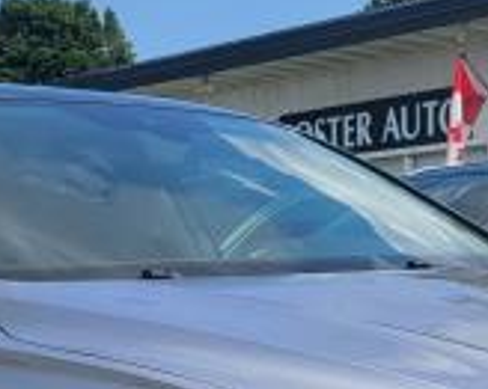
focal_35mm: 99
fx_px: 1429
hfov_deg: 19.4
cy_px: 535
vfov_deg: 14.7
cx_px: 256
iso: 40
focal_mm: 5.4
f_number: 1.8
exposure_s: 1/2708
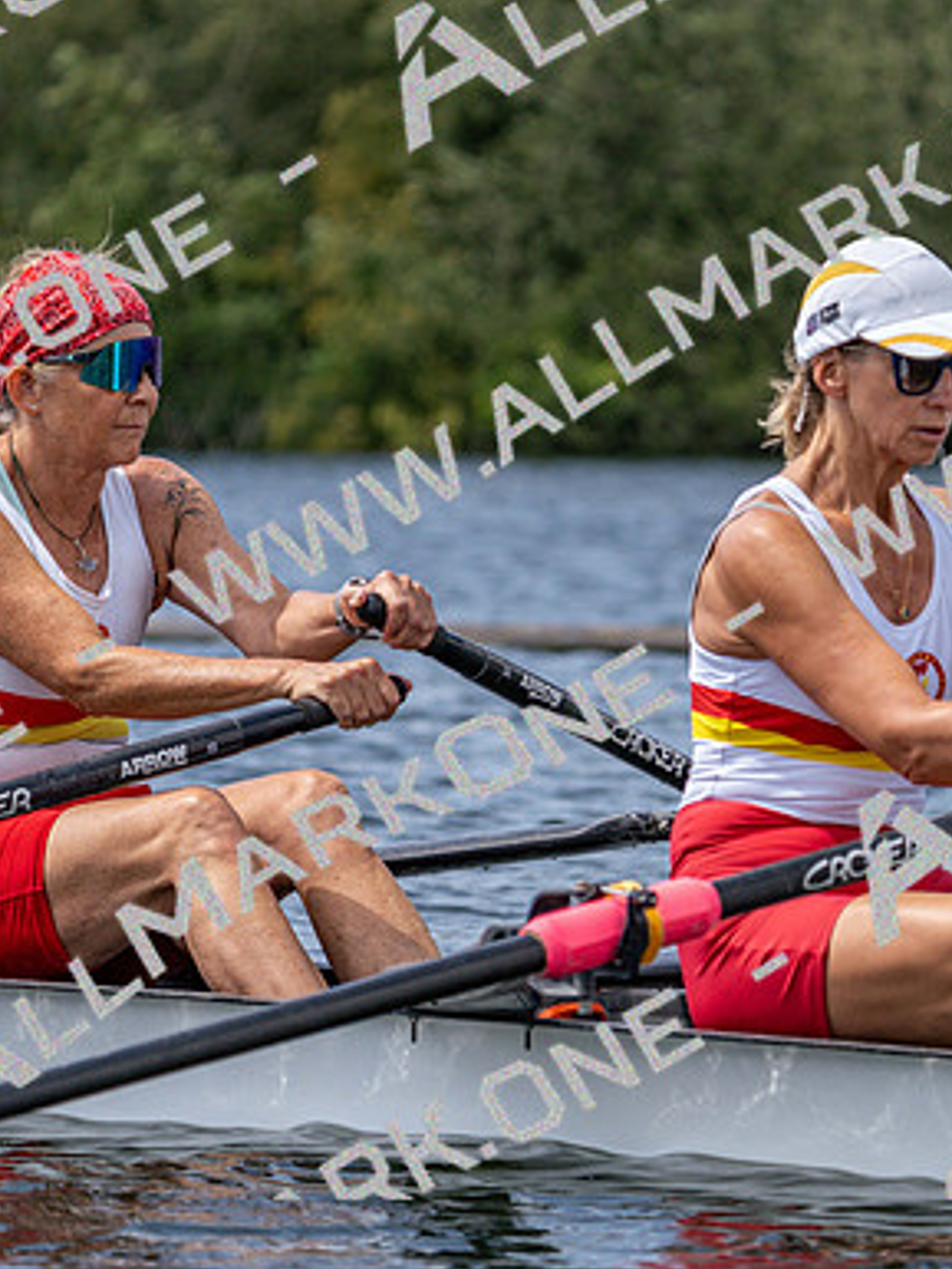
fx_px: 10628
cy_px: 634
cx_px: 576
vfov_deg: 6.8
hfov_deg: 5.1
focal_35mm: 290
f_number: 5.6
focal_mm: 200
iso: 320
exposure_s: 1/2000
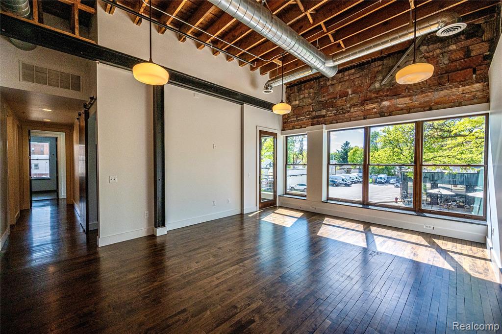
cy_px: 167
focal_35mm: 14
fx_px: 195
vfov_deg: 81.2
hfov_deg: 104.3
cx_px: 251
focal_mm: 14
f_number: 6.3
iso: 1600
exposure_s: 1/1600
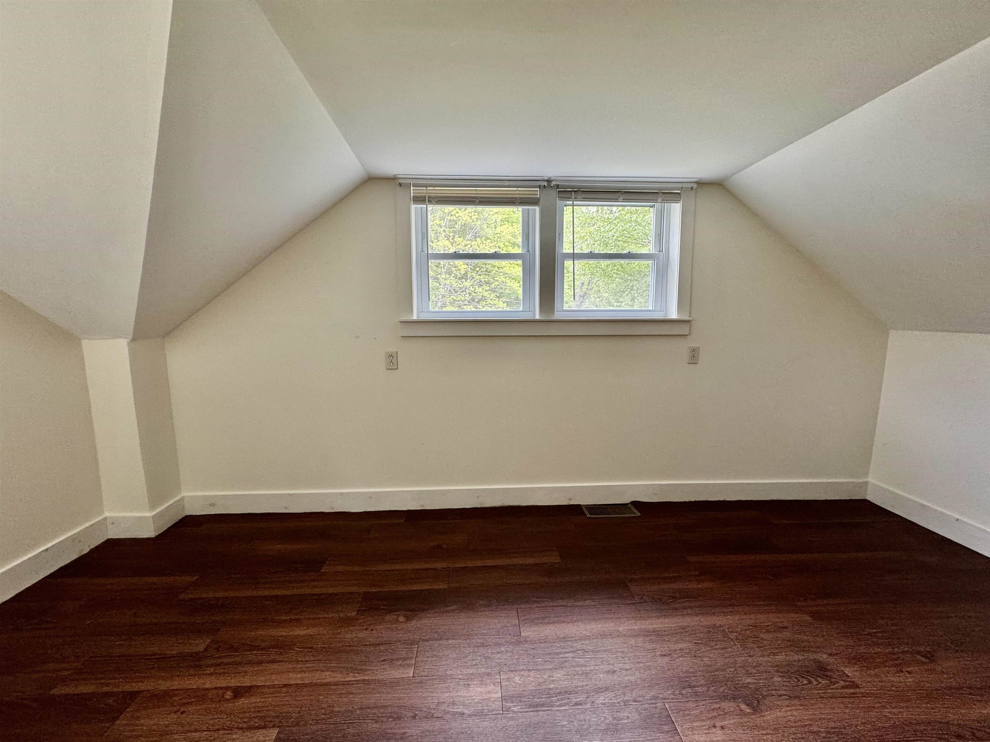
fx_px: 400
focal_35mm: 14
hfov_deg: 102.1
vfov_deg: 85.7
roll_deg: -0.2
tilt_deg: -7.2
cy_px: 371
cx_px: 495
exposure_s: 1/60
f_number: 2.2
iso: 200
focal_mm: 2.22
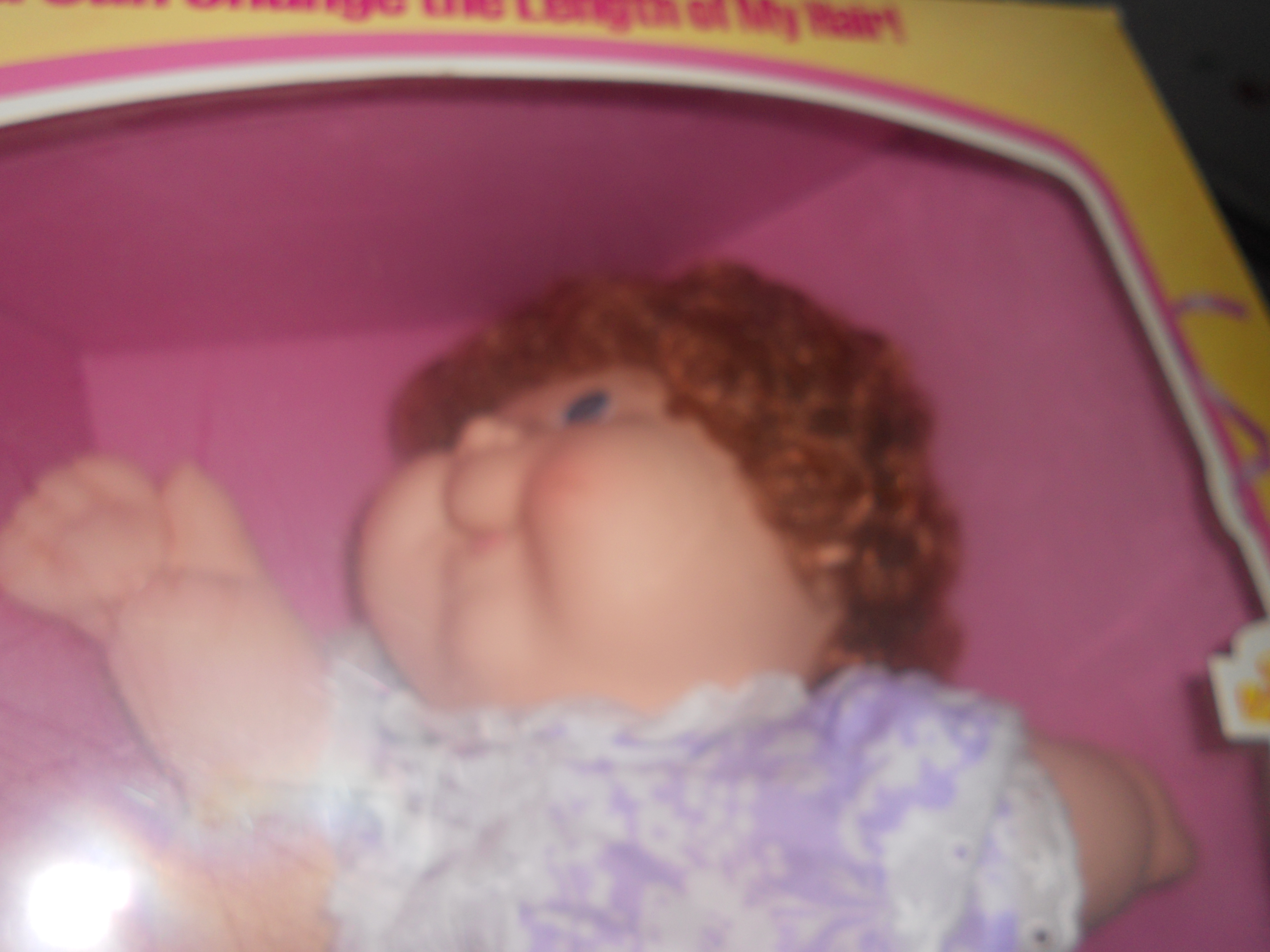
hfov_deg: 56.8
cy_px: 476
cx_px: 635
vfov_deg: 44.2
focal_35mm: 32
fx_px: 1174
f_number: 8.8
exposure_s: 1/25
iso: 80
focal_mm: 5.8
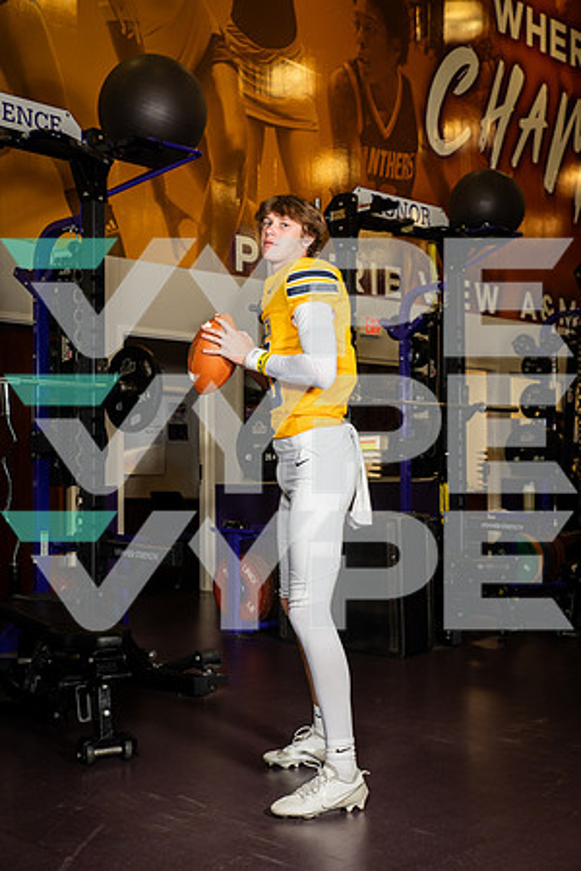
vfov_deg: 42.7
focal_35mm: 46
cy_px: 436
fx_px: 1113
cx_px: 290
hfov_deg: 29.2
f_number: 5.6
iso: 500
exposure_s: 1/250
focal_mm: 46
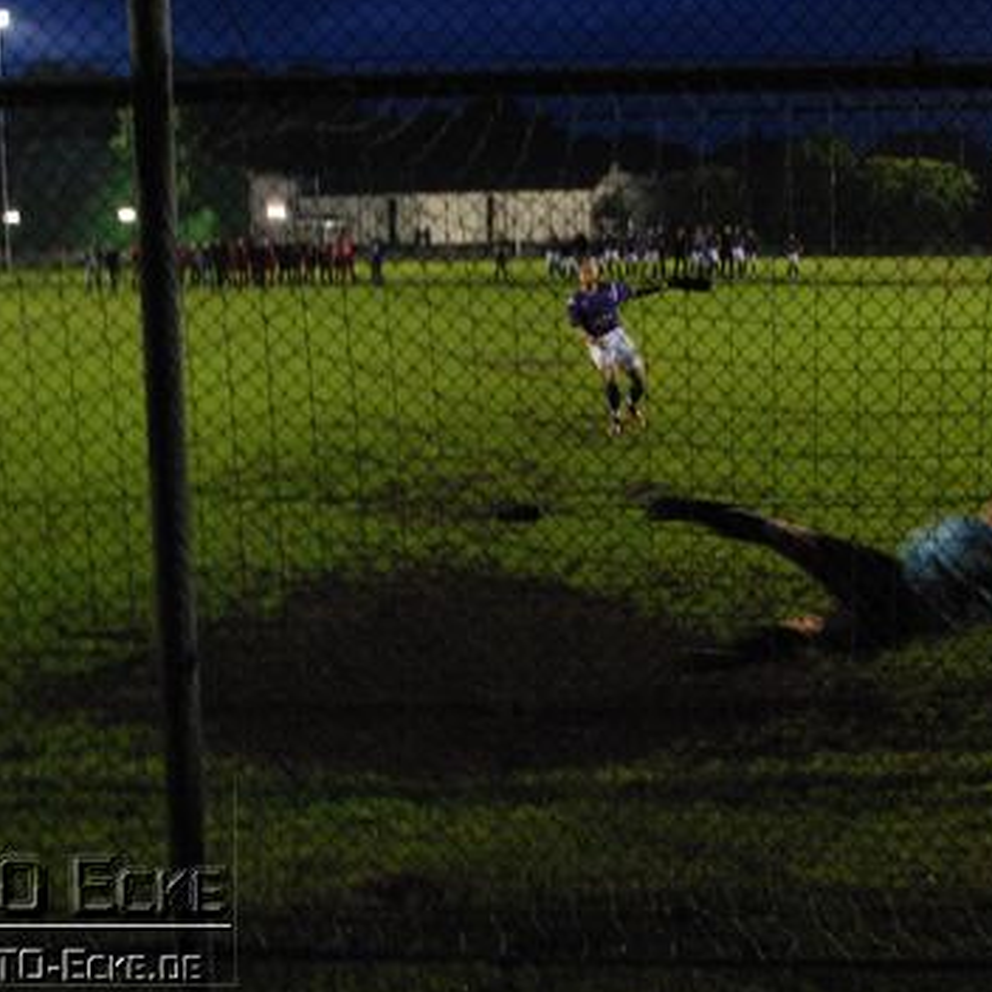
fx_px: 1654
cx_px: 581
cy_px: 454
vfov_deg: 33.4
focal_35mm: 51
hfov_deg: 33.3
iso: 1600
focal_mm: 22
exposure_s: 1/50
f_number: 4
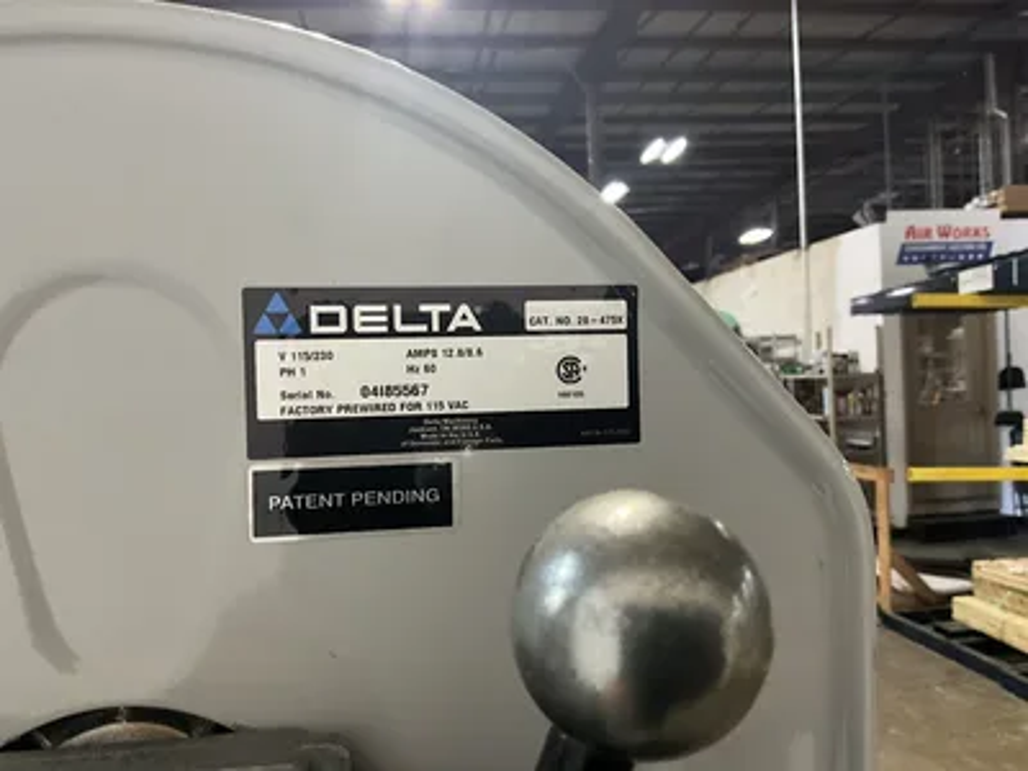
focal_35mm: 29
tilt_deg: -0.4
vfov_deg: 48.2
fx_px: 861
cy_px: 386
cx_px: 514
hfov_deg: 61.7
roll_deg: +2.6
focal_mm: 3
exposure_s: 1/41
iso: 320
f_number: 1.8
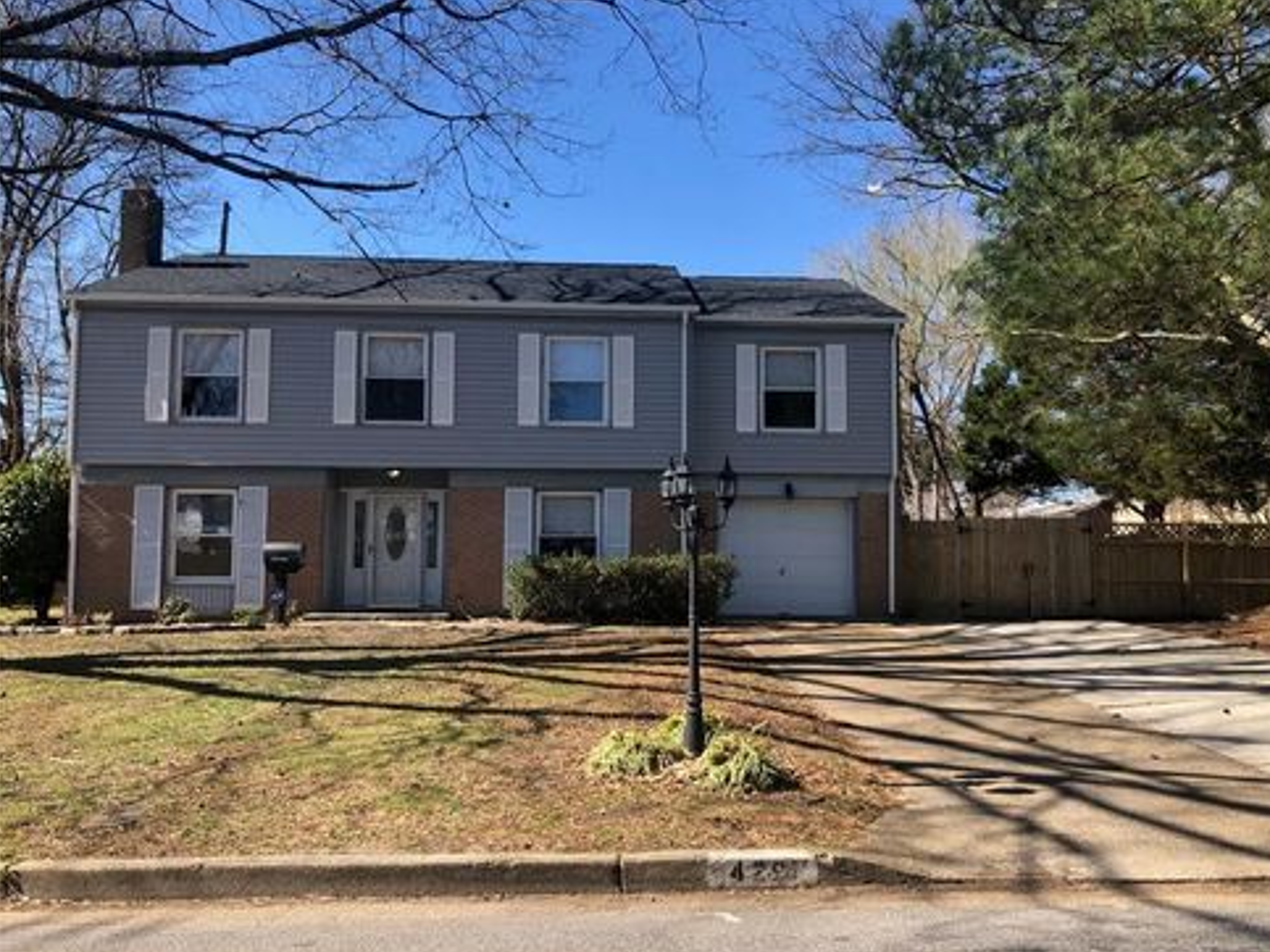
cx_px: 655
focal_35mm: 29
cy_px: 480
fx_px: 1064
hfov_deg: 61.7
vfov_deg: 48.2
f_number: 1.8
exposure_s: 1/867
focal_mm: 3.99
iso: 20
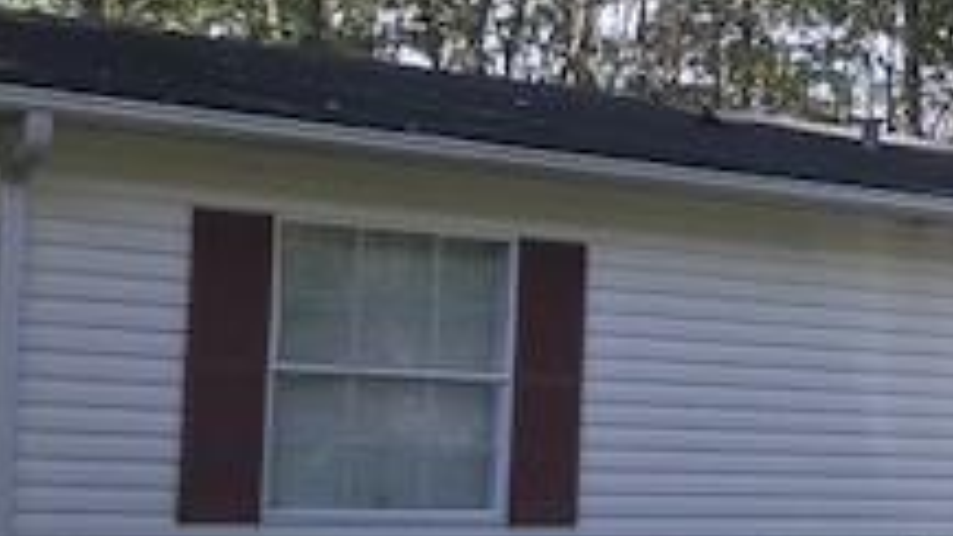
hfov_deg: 22.7
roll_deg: -1.1
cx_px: 966
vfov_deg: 13.4
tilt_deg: +5.5
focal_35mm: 90
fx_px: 2274
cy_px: 321
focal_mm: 3.99
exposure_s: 1/467
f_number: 1.8
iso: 20
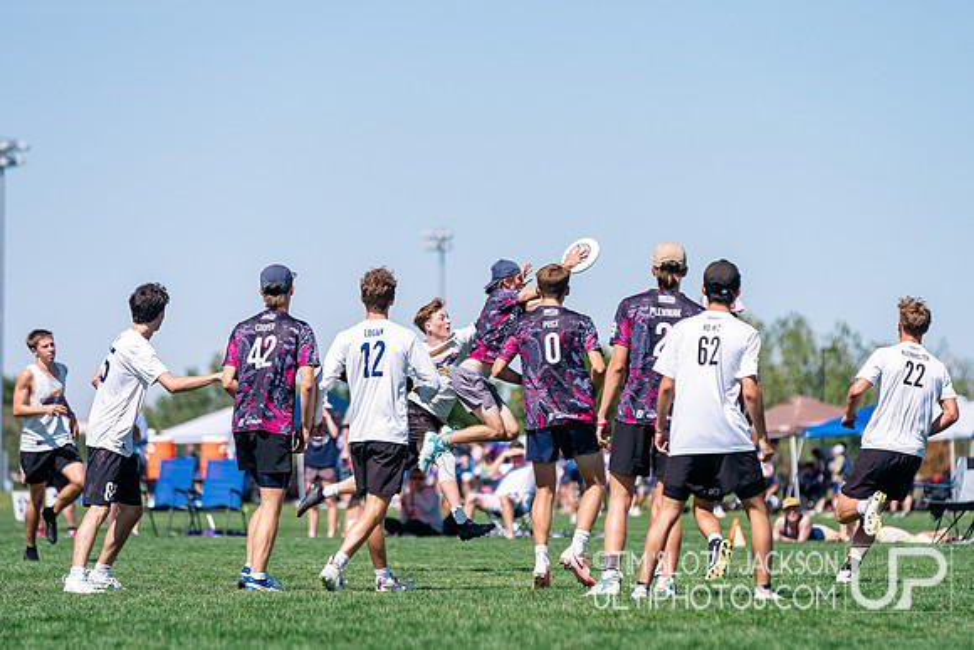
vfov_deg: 5.6
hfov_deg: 8.4
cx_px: 538
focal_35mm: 245
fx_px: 6635
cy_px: 262
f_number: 4
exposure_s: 1/6400
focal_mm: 200
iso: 640
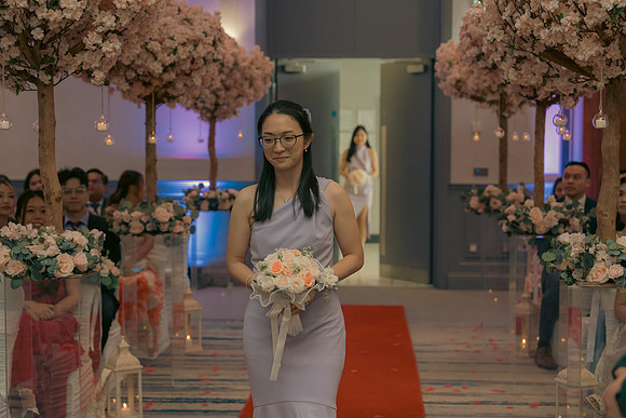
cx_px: 313
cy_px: 209
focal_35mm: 61
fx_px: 1061
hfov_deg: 32.9
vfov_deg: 22.3
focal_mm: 61
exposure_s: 1/160
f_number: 3.5
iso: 2500
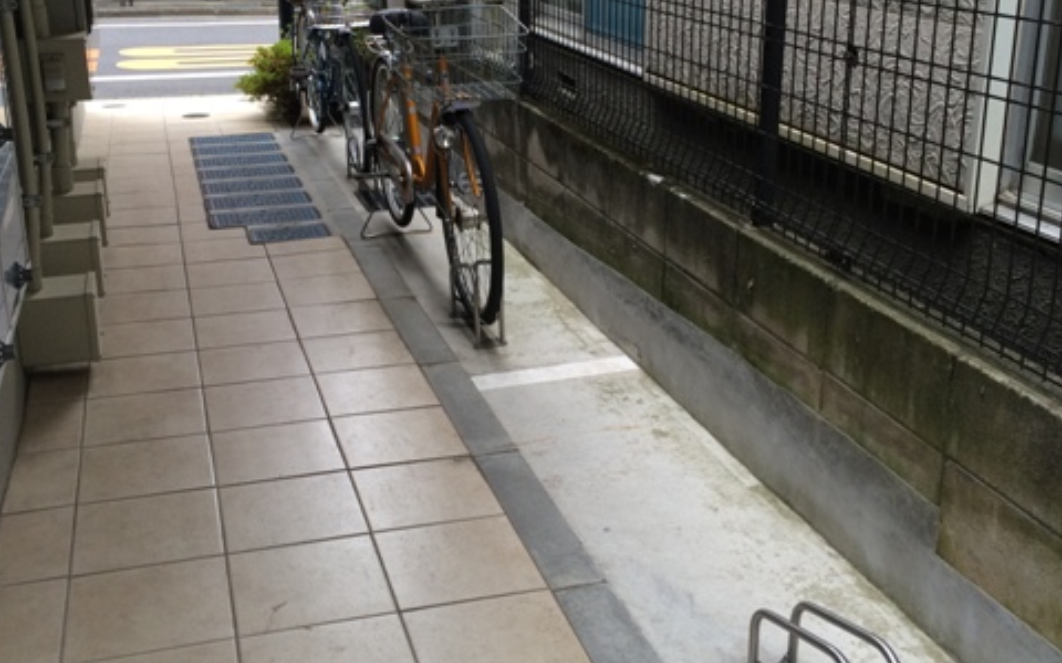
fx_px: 1187
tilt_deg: -18.2
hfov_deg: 48.2
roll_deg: +0.1
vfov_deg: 31.2
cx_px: 500
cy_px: 265
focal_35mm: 41
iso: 64
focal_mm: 4.15
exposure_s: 1/120
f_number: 2.2
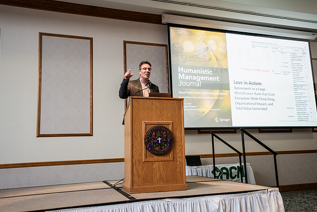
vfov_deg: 40.0
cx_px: 162
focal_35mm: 33
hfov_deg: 57.2
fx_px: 291
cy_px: 104
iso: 1250
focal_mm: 32
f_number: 3.5
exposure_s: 1/160
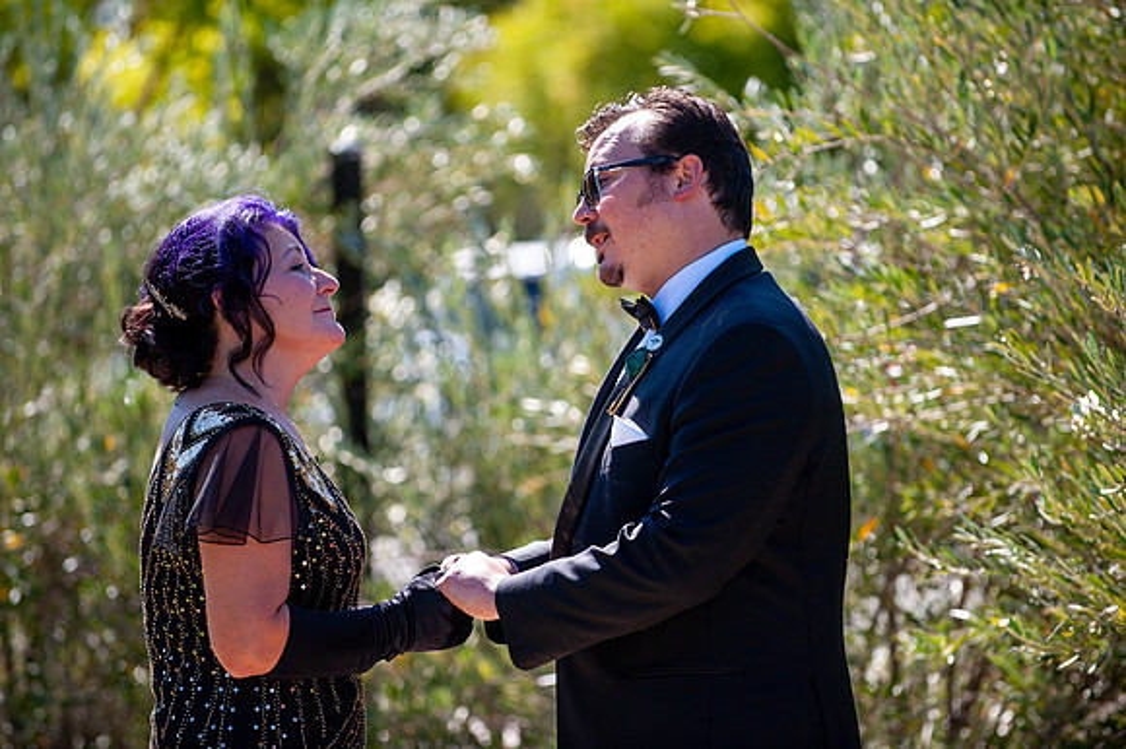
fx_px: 5627
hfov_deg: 11.4
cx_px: 563
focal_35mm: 180
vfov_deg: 7.6
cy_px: 374
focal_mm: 180
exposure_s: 1/2000
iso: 500
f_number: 4
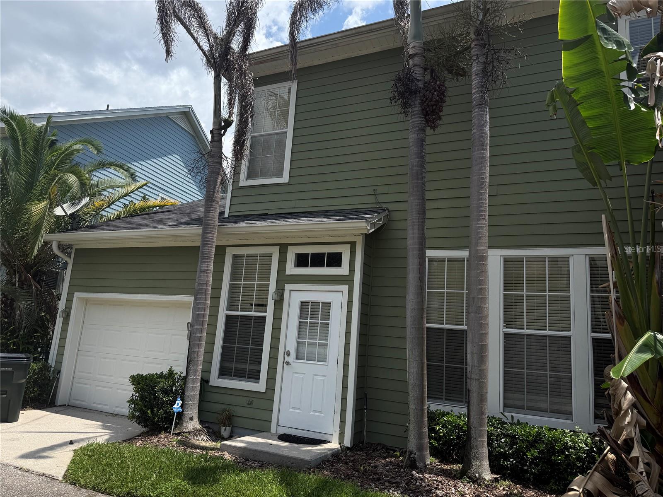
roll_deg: -4.4
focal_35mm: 24
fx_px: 460
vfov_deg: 56.8
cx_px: 332
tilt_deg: +12.0
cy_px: 248
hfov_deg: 71.6
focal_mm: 6.76
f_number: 1.78
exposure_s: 1/5319
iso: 80
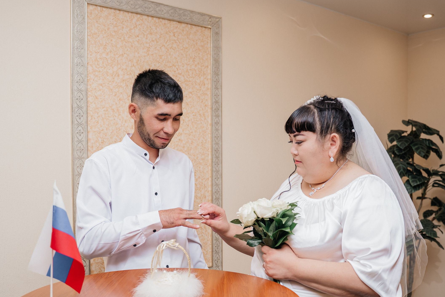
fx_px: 445
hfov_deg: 53.1
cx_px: 225
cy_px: 174
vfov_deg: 36.8
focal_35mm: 36
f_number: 3.2
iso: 200
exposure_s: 1/200
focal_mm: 28
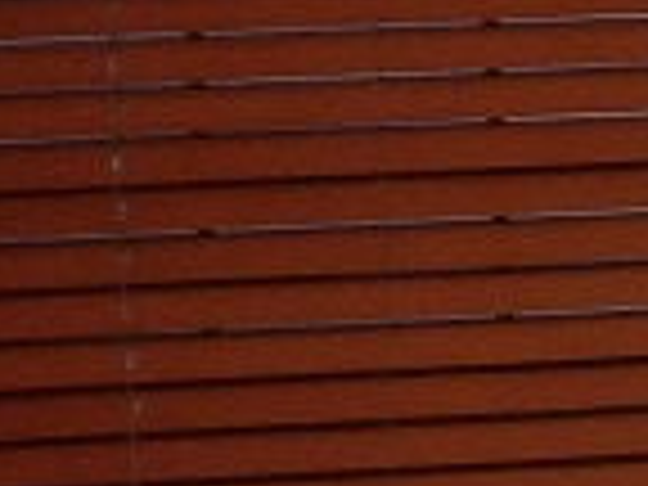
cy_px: 464
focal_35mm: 184
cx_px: 1890
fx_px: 3444
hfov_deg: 8.9
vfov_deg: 8.0
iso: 200
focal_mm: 4
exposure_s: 1/30
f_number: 3
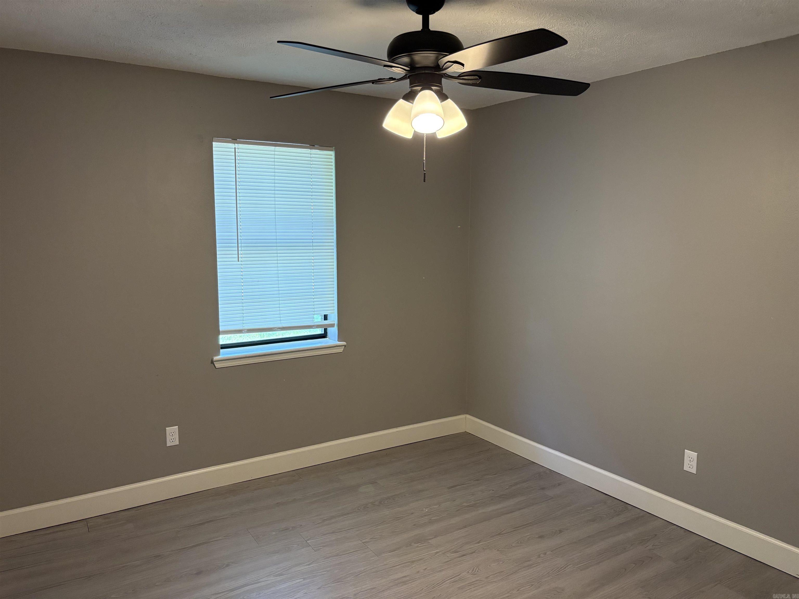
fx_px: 600
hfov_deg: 67.3
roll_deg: -0.7
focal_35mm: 26
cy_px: 300
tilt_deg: -6.3
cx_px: 400
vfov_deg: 53.1
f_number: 1.6
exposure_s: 1/120
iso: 200
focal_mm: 5.96
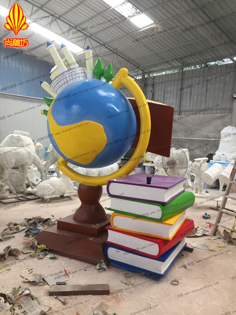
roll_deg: -3.6
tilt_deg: -5.9
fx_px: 264
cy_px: 158
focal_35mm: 29
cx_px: 118
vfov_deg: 61.7
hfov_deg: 48.2
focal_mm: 4.15
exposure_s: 1/33
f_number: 2.2
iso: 64
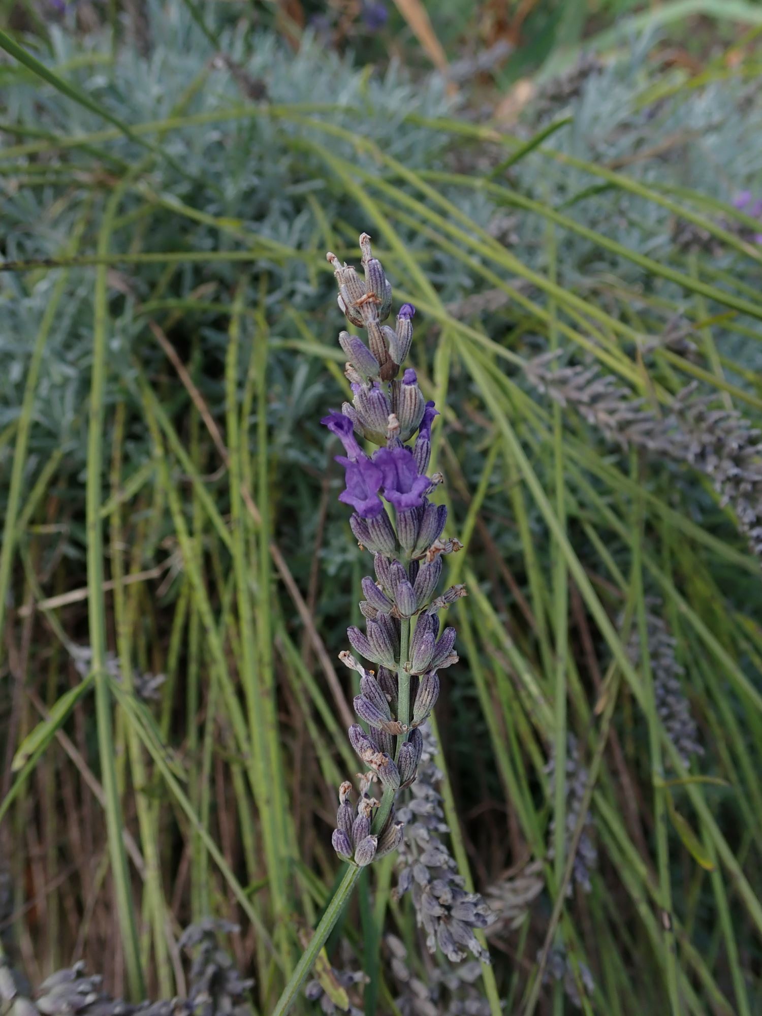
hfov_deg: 46.8
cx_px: 381
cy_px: 508
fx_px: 881
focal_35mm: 30
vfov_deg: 60.0
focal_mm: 5.5
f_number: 3.2
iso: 100
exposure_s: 1/200
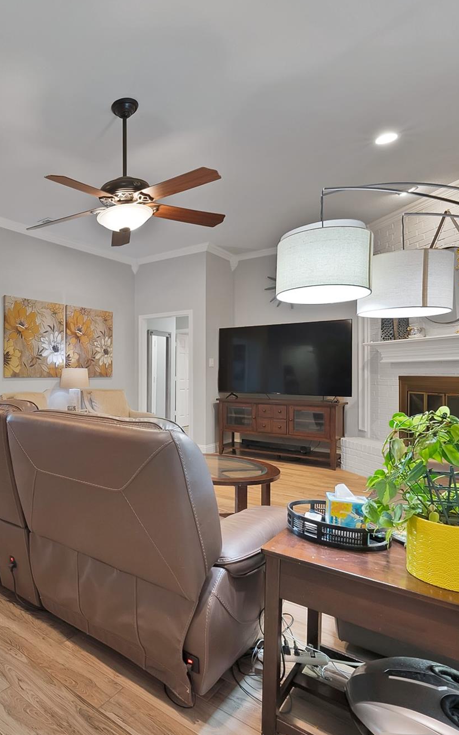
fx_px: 380
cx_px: 60
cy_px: 375
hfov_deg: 55.3
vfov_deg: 88.0
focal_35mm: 19
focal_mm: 12
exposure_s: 1/1.67
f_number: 9
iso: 640
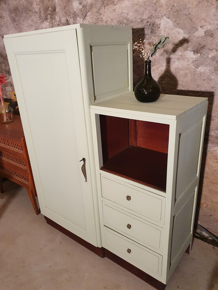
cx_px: 109
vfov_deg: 67.3
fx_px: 218
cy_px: 145
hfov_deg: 53.1
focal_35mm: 26
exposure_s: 1/50
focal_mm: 4.32
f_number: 2.4
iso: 640
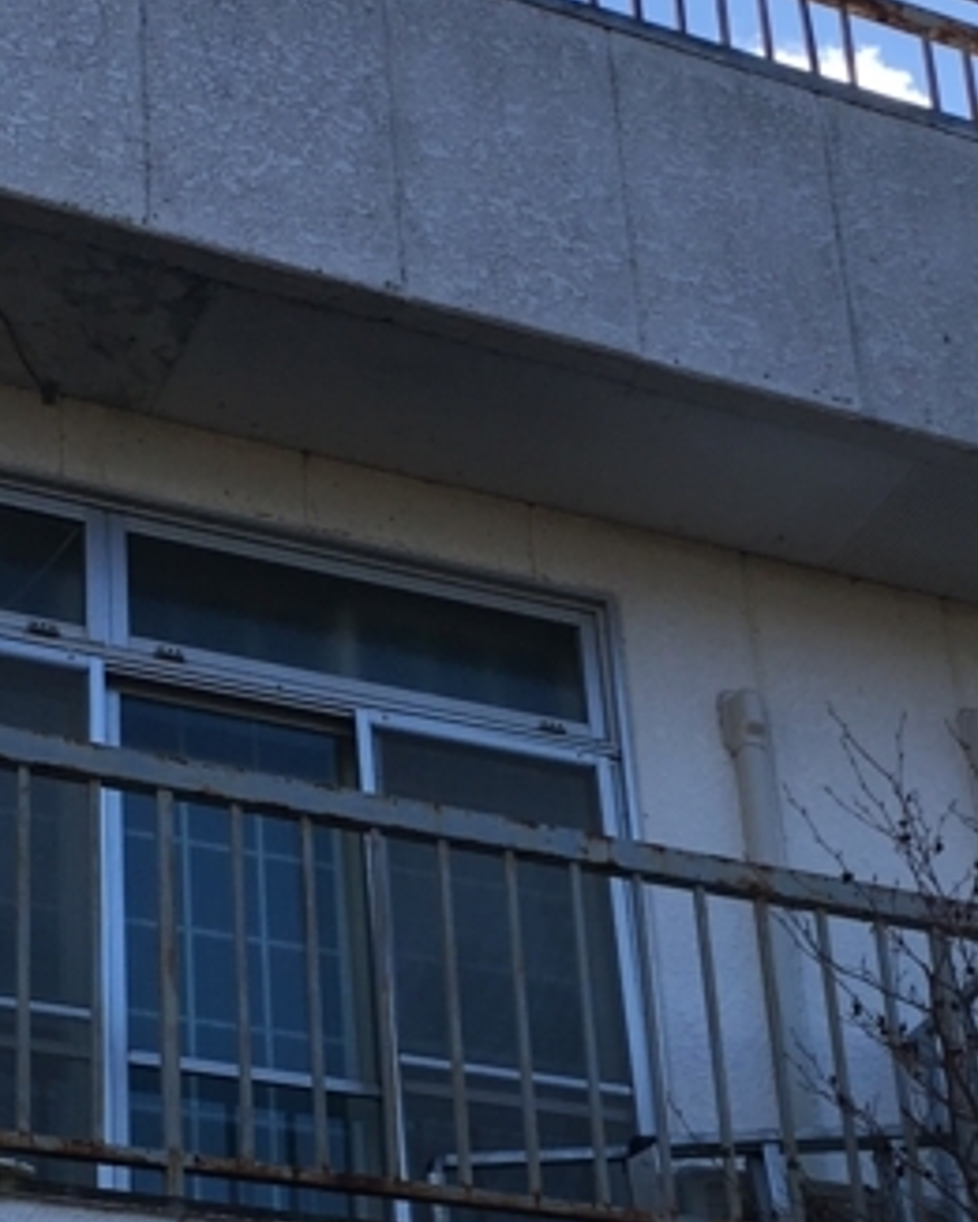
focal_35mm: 89
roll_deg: +7.1
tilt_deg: +28.0
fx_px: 3219
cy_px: 1001
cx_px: 630
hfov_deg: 17.2
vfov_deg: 21.2
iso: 25
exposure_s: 1/705
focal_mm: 4.15
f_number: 2.2
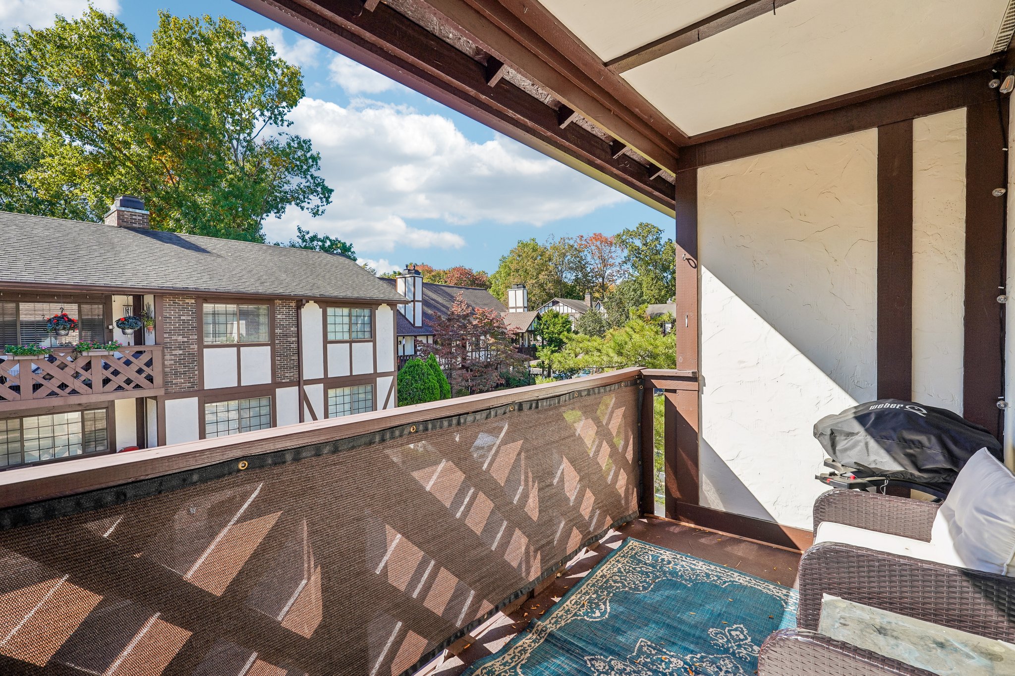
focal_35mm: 16
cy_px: 338
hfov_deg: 96.7
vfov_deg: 73.7
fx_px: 451
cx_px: 508
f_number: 8
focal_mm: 16
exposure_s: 1/160
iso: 160
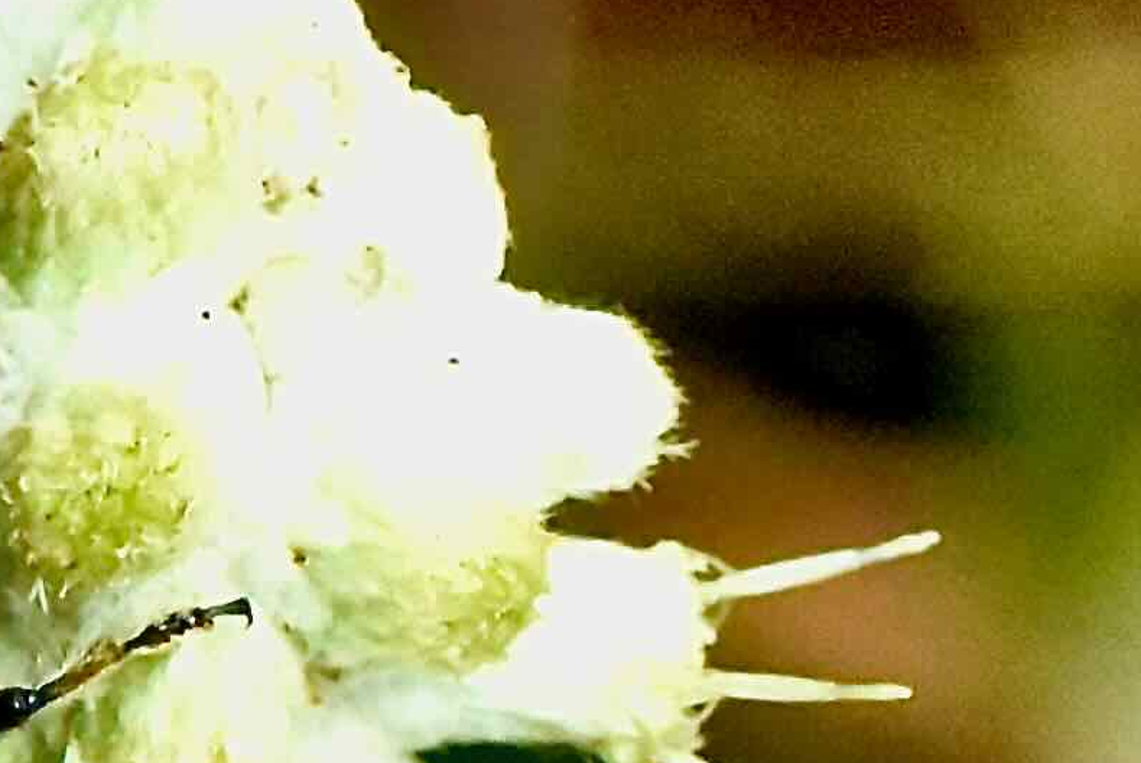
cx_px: 185
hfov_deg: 7.4
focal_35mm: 279
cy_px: 542
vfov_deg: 4.9
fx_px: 8849
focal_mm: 105
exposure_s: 1/2500
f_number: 20
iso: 12800
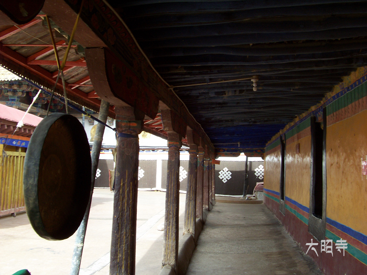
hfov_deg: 38.9
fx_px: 519
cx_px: 184
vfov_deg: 29.7
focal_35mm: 49
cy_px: 138
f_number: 8
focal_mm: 7.6
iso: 64
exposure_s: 1/20
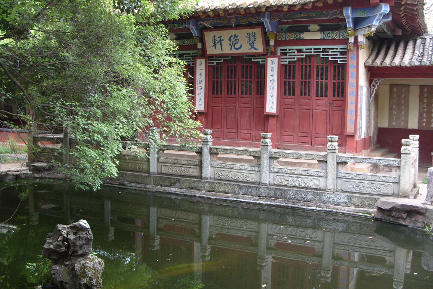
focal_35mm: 37
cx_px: 220
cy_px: 136
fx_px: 445
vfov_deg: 36.0
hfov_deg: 51.9
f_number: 2.8
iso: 100
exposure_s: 1/60
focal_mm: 7.8
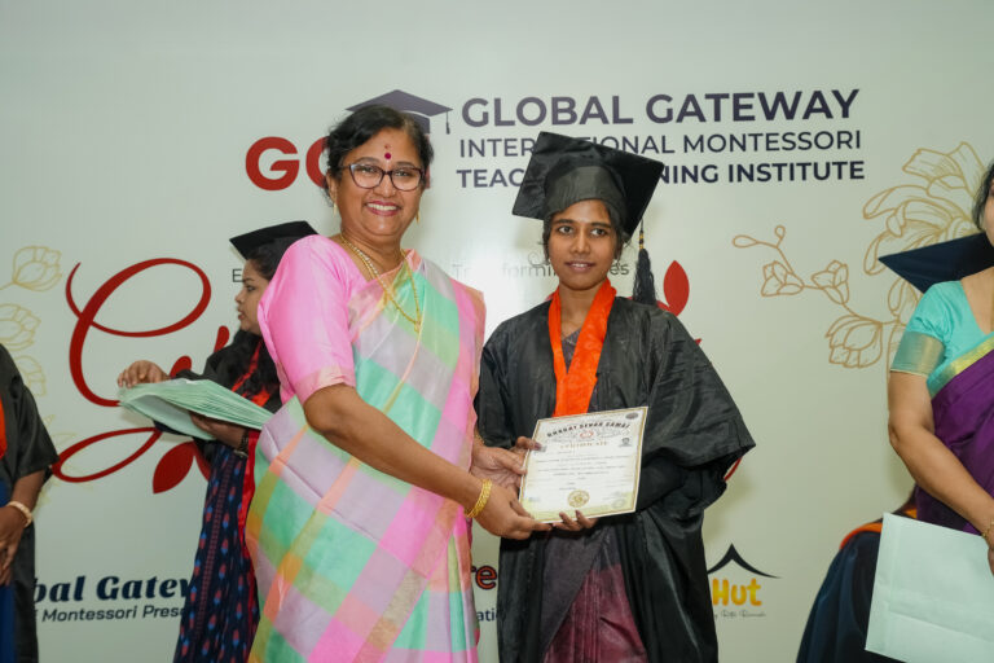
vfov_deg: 25.1
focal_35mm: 54
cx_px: 497
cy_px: 332
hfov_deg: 36.9
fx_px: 1491
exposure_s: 1/125
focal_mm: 54
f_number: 5.6
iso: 800
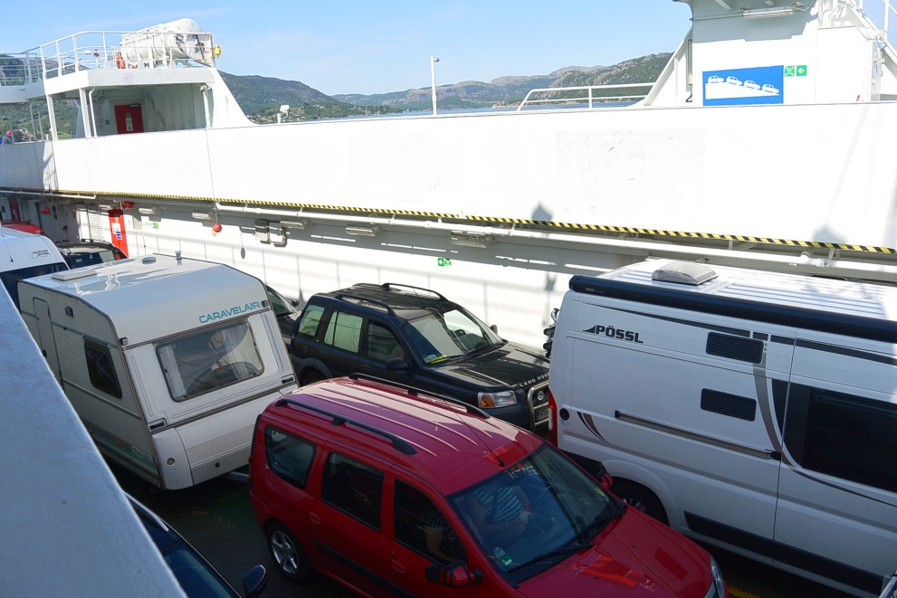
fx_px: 748
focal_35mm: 30
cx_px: 435
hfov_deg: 61.9
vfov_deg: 43.6
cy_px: 300
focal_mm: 11
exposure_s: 1/640
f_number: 4.5
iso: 100
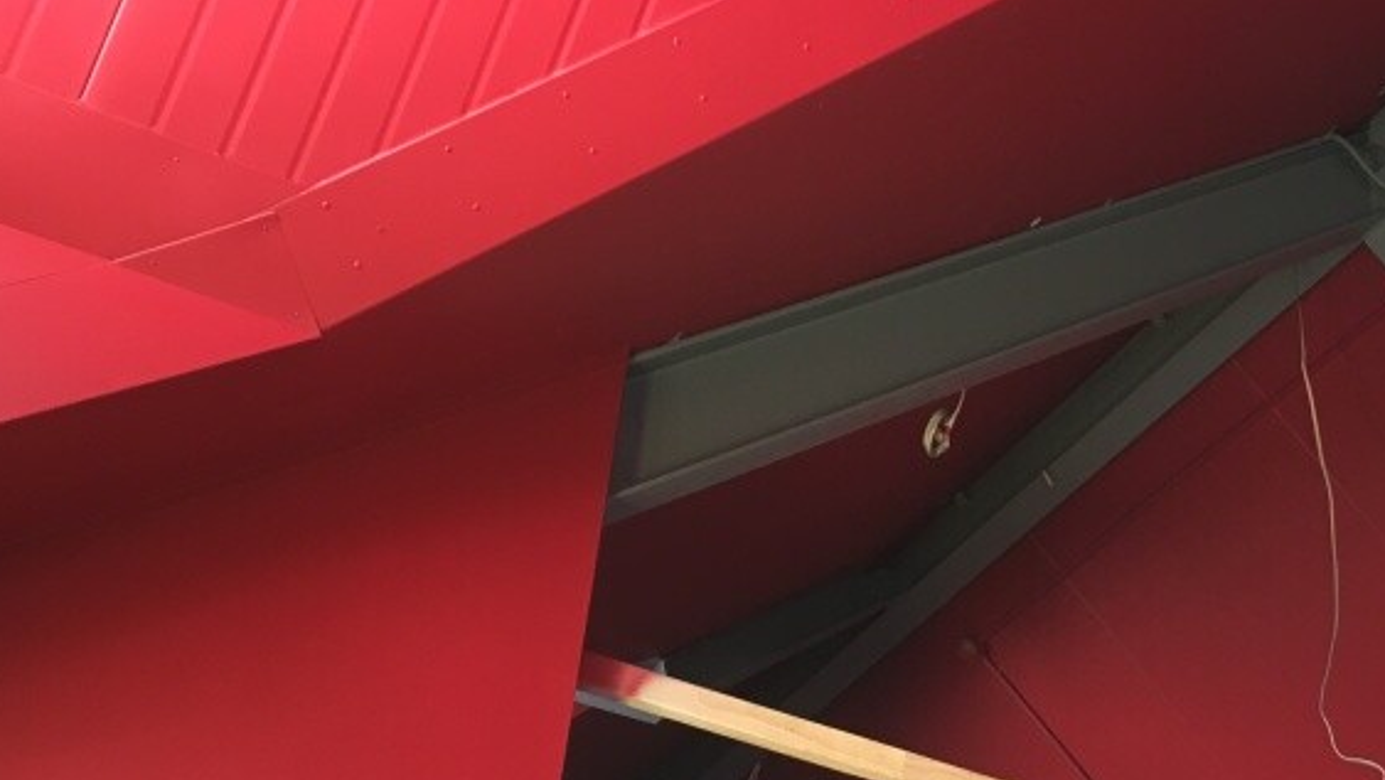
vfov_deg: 20.7
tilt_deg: +37.1
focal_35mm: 58
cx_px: 1057
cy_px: 321
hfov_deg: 35.1
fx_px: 2131
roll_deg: +1.0
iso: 100
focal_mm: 4.15
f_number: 2.2
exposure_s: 1/33
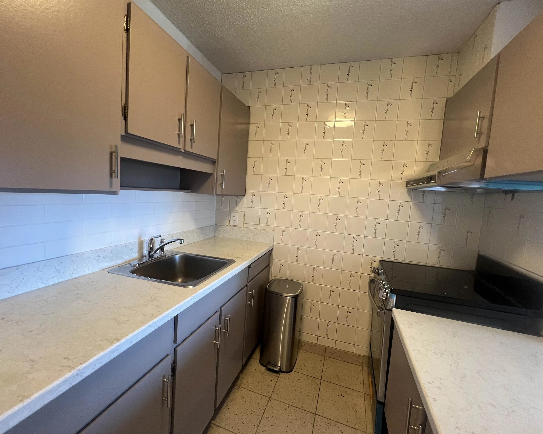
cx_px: 270
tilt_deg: -5.8
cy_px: 213
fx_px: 225
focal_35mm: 14
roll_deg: -4.0
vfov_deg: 88.0
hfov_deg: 100.7
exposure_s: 1/60
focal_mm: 1.57
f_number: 1.8
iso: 125
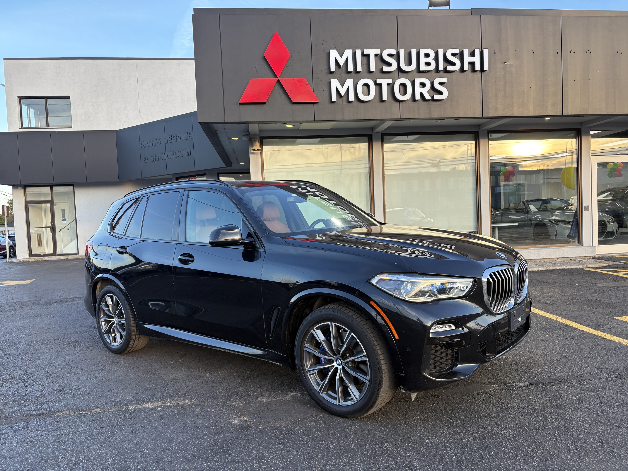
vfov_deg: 53.1
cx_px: 314
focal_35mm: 26
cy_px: 236
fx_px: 472
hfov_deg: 67.3
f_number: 1.6
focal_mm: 5.96
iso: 40
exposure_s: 1/178
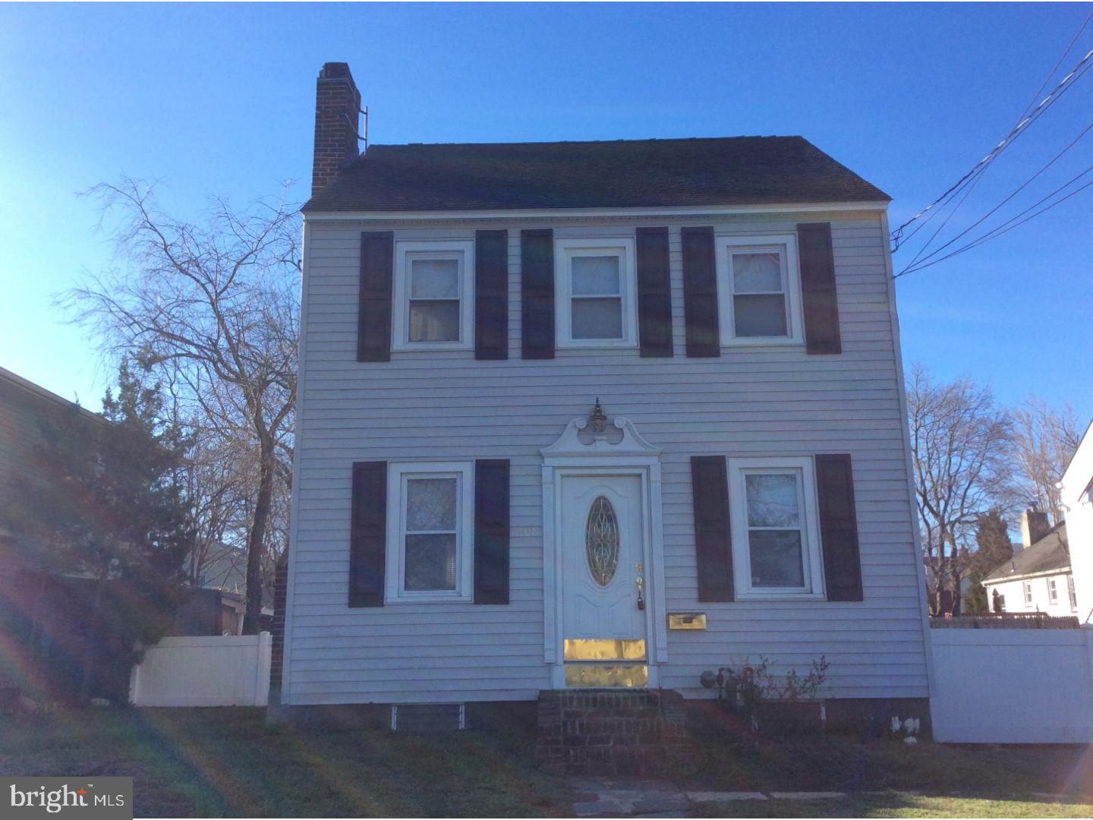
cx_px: 546
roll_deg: +1.7
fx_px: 1010
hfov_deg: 56.8
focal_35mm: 32
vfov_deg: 44.2
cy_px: 410
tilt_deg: +12.7
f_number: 2.4
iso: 32
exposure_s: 1/829
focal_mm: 3.3
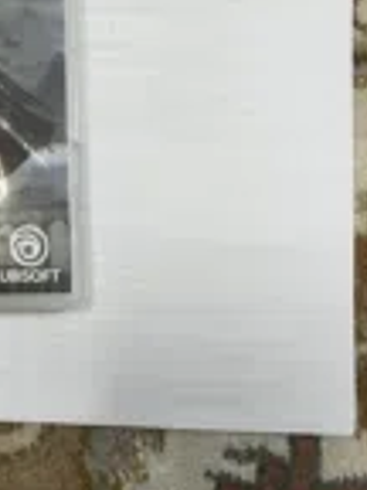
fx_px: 1018
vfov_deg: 26.8
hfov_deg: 19.6
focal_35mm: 72
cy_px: 157
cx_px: -37
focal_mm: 5.7
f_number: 1.5
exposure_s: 1/50
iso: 80
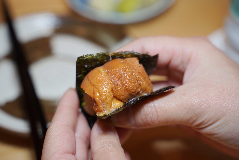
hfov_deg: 27.0
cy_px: 80
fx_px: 498
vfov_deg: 18.2
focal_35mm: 75
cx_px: 120
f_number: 4
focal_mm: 75
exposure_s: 1/80
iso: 100
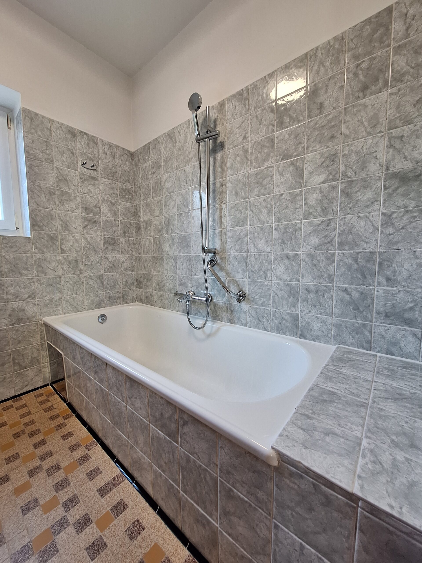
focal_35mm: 13
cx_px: 211
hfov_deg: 89.9
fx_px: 211
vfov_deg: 106.2
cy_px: 282
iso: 100
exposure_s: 1/40
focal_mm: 1.74
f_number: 2.2
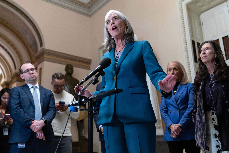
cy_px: 76
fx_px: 216
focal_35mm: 34
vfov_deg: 38.9
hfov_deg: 55.8
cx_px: 114
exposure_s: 1/320
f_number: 2.8
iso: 3200
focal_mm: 34
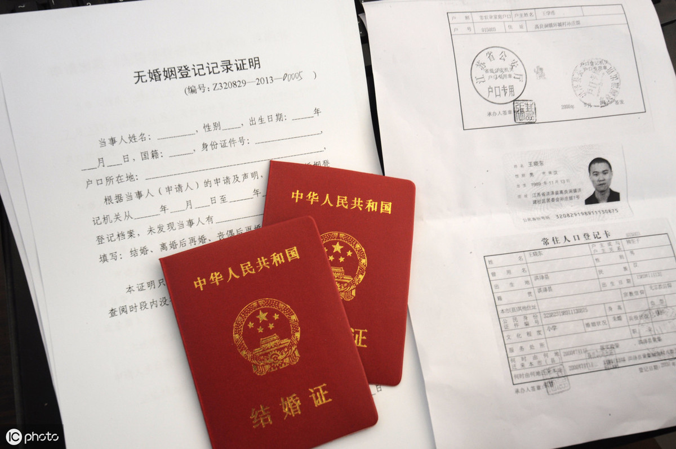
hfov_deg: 53.2
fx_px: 675
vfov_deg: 36.8
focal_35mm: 36
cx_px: 338
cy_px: 224
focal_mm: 24
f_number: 6.3
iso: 500
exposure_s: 1/30
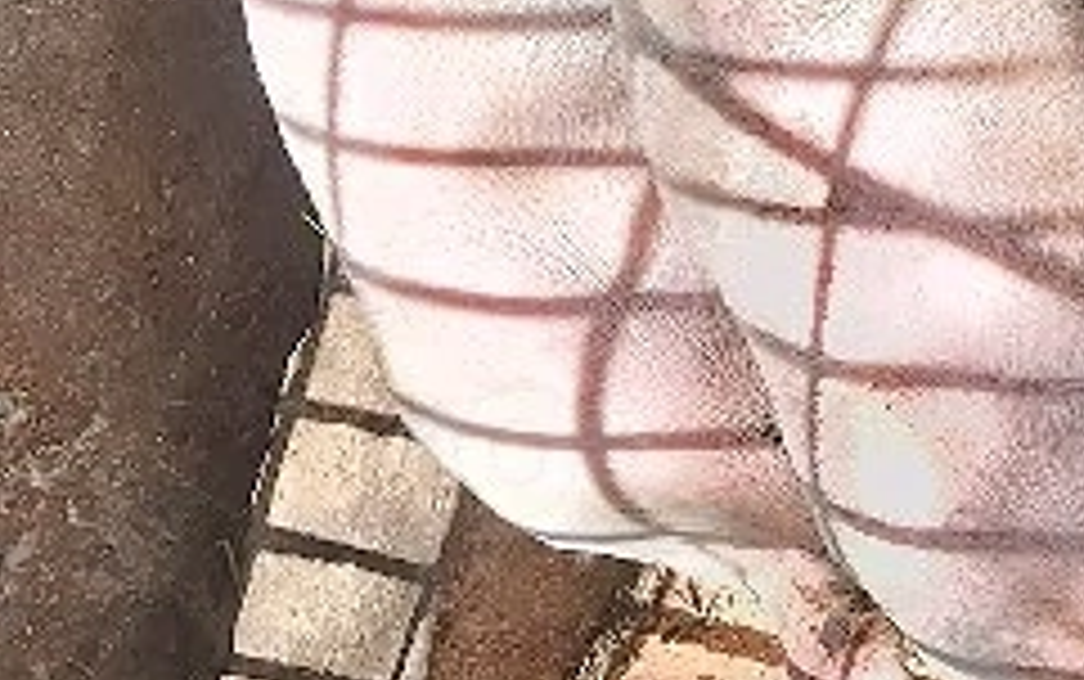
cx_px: 1561
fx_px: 2986
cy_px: -396
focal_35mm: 101
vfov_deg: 12.2
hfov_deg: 18.5
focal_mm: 5.54
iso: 40
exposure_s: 1/435
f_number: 1.8
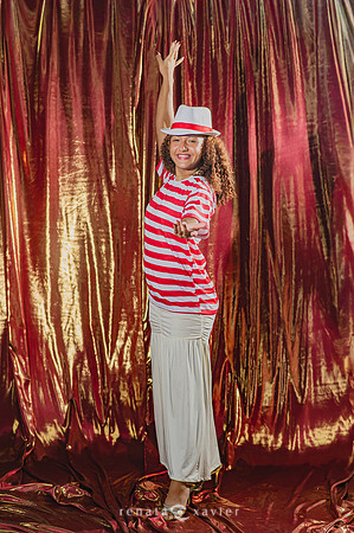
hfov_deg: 16.0
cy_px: 266
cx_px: 177
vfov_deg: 23.9
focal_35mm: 85
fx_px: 1257
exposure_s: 1/200
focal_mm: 85
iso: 200
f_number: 2.5
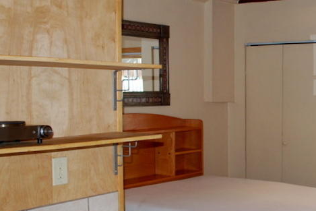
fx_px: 518
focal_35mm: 59
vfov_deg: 22.9
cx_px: 290
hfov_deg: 32.1
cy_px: 145
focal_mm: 18
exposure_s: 1/60
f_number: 3.5
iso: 200
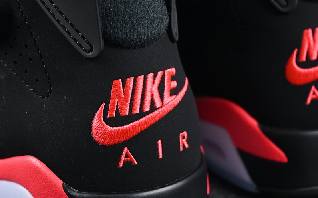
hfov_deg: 26.8
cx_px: 159
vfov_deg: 16.9
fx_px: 667
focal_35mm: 77
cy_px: 98
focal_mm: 50
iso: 1000
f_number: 6.3
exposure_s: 1/125
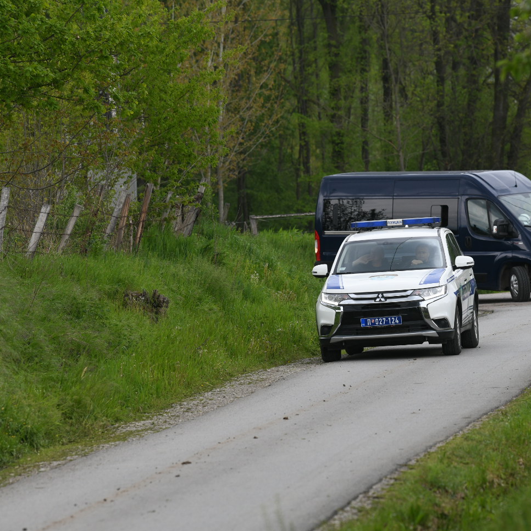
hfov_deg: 6.1
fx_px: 4946
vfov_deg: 6.1
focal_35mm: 285
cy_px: 274
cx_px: 366
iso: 800
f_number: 5
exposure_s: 1/1600
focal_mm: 200
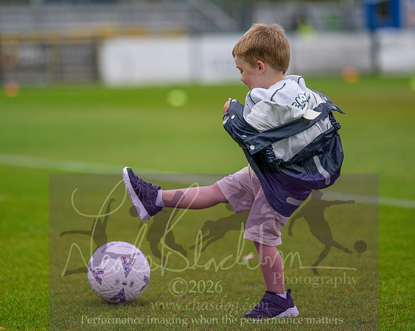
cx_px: 208
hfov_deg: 12.7
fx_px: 1867
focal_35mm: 152
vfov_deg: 10.2
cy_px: 166
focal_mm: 135
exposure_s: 1/6400
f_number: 1.8
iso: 1000
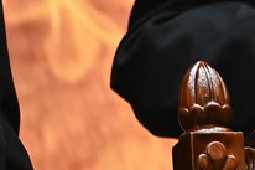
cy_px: -44
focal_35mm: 1294
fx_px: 9158
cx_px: 708
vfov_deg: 1.1
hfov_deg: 1.6
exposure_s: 1/160
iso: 2000
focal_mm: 190
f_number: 4.5
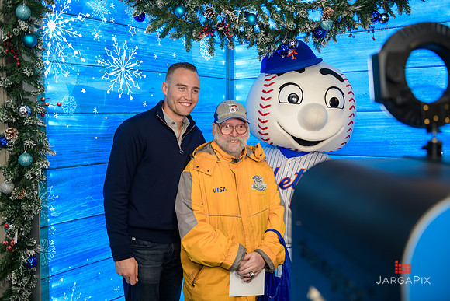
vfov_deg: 35.1
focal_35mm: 38
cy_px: 150
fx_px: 475
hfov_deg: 50.7
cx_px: 225
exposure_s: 1/125
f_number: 3.2
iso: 400
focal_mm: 38
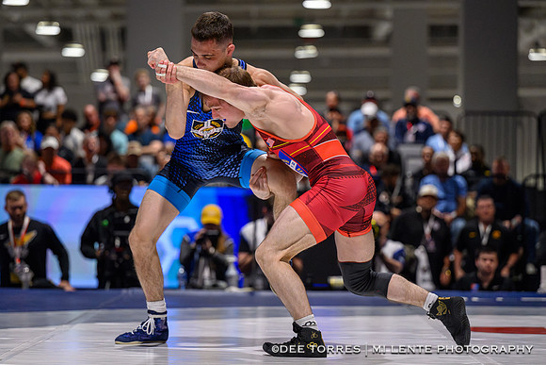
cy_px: 191
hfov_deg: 15.7
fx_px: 1974
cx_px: 271
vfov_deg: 10.5
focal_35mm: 130
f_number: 2.8
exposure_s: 1/800
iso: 8000
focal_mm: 115
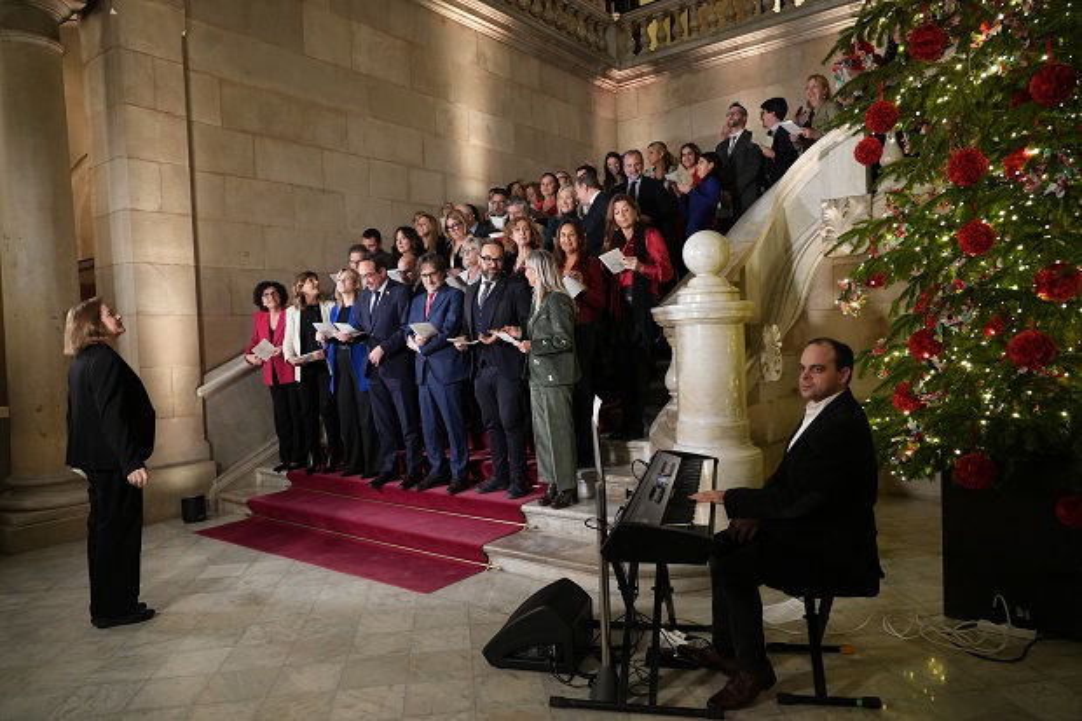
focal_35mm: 24
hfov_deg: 73.8
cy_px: 360
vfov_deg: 53.1
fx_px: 721
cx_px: 541
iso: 4000
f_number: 4
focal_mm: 24
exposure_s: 1/125
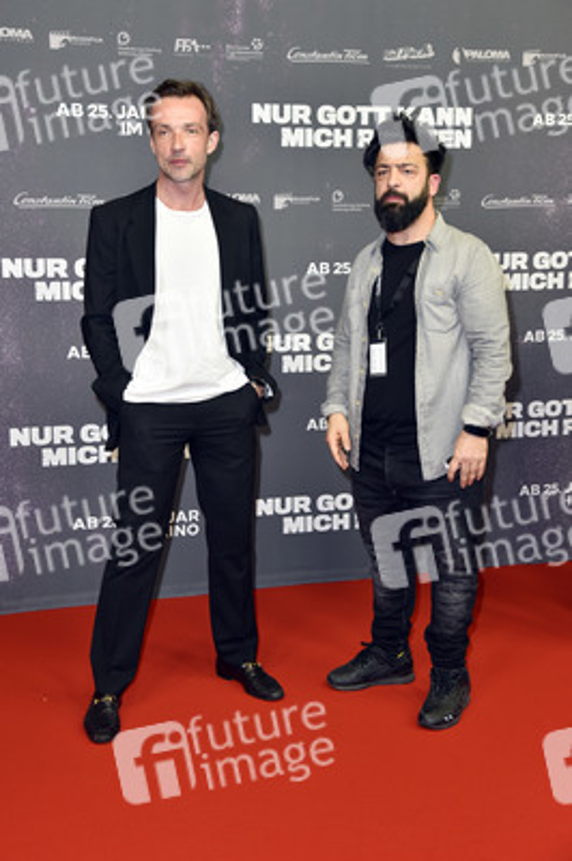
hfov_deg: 29.2
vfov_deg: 42.8
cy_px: 430
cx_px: 286
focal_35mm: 46
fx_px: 1098
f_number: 5.6
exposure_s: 1/200
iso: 1000
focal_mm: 46
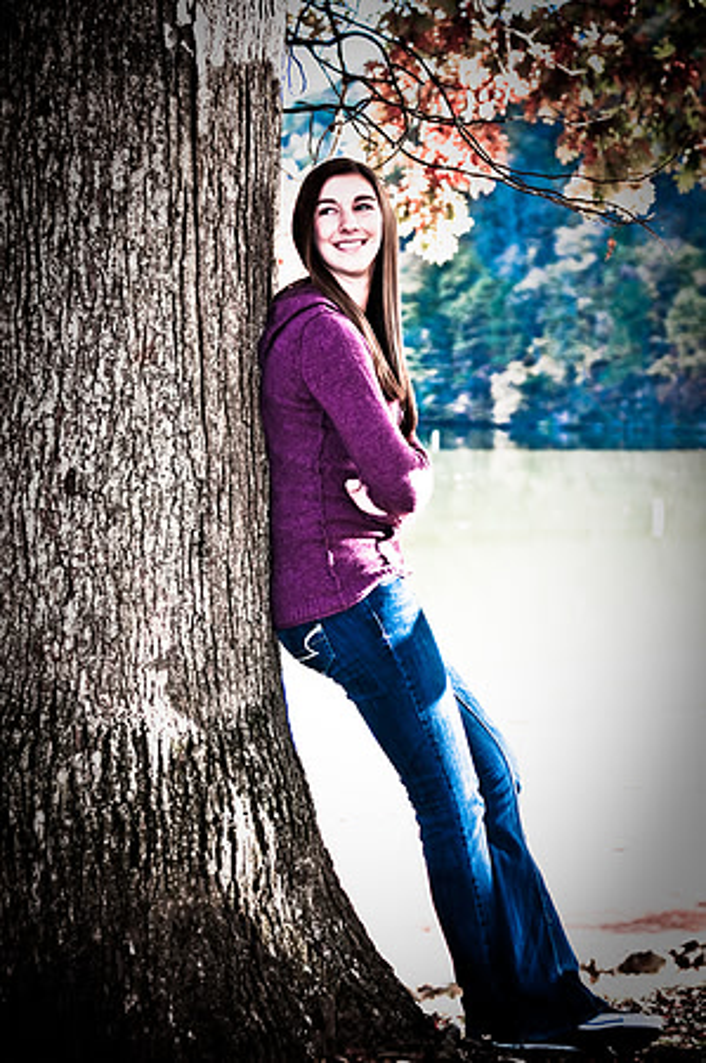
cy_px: 532
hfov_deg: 18.9
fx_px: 2123
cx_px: 353
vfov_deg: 28.1
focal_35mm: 72
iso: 100
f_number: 2.8
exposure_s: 1/250
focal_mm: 48
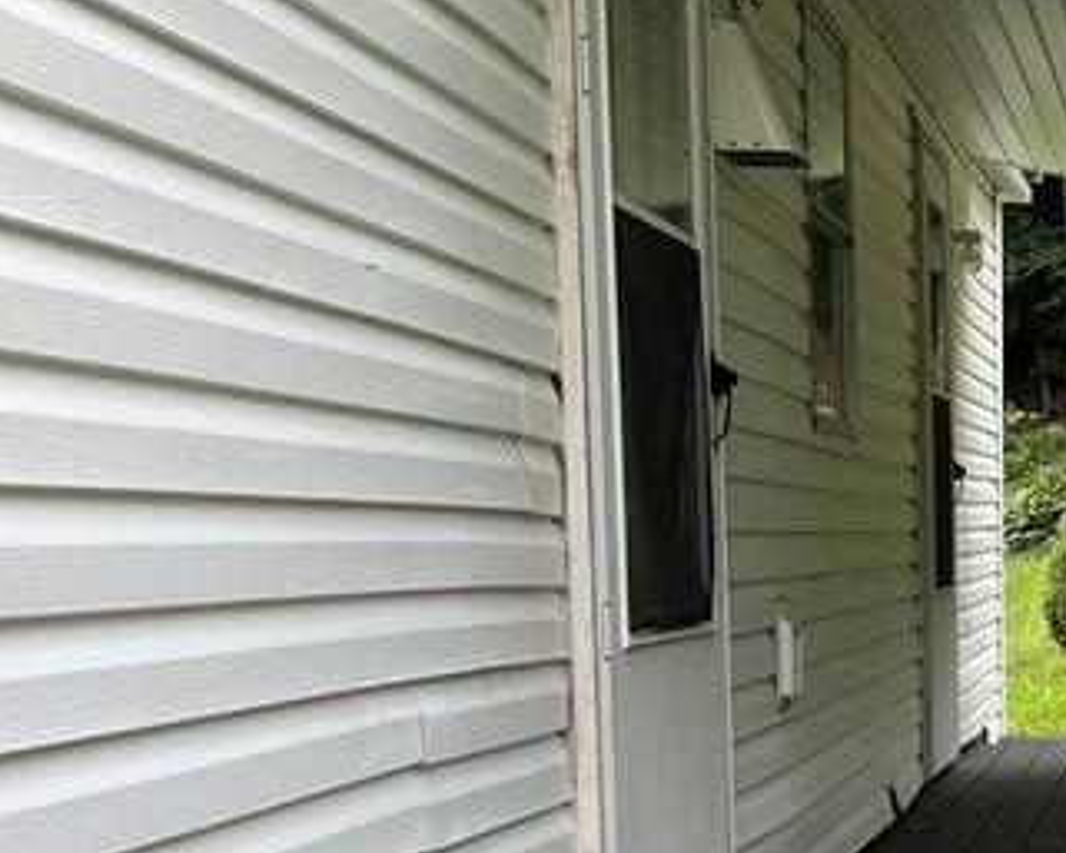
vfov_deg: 18.7
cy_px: 727
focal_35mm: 81
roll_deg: -0.5
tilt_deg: -4.0
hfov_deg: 20.9
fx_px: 2556
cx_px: 1481
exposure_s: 1/391
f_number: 1.5
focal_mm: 5.7
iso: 50
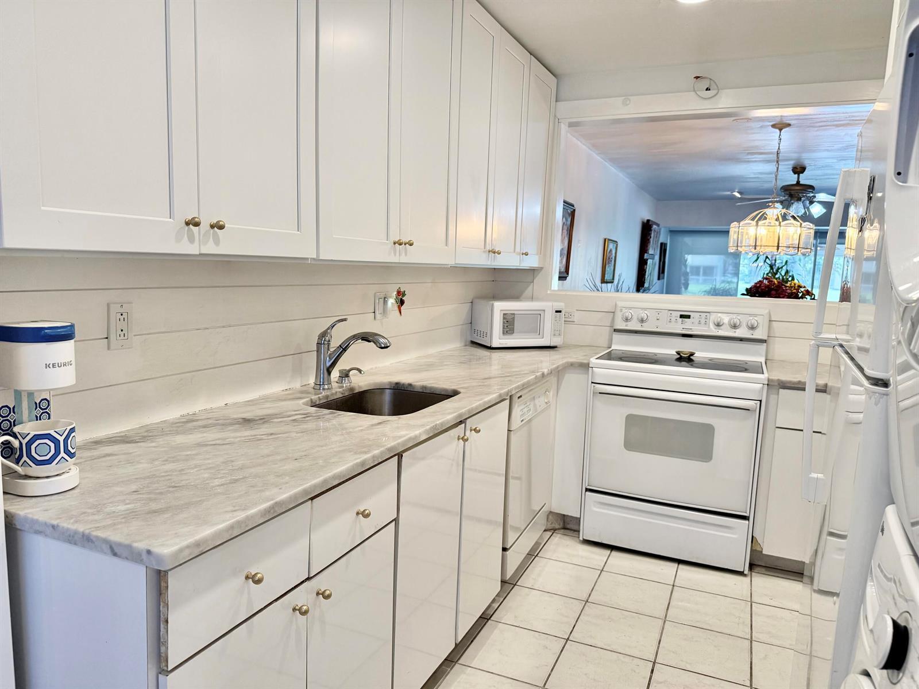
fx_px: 637
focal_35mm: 24
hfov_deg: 71.6
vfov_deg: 56.8
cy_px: 344
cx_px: 460
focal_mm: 6.76
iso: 160
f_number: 1.78
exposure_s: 1/236
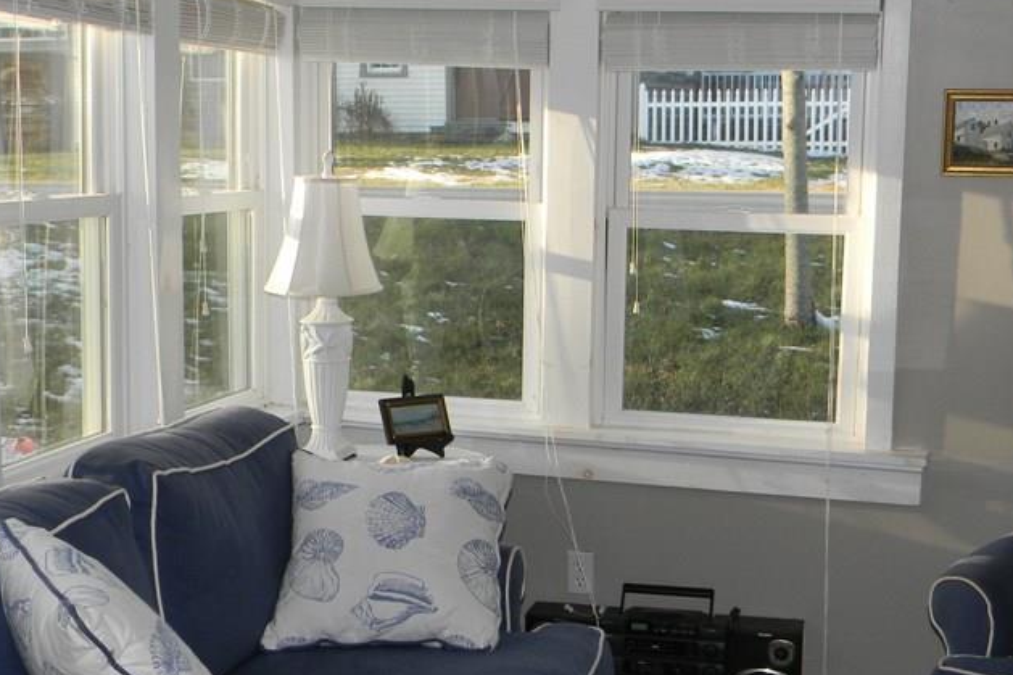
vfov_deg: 22.2
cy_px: 372
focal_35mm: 61
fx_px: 1716
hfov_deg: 32.9
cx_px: 496
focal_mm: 6.4
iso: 112
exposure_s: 1/96
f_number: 3.7
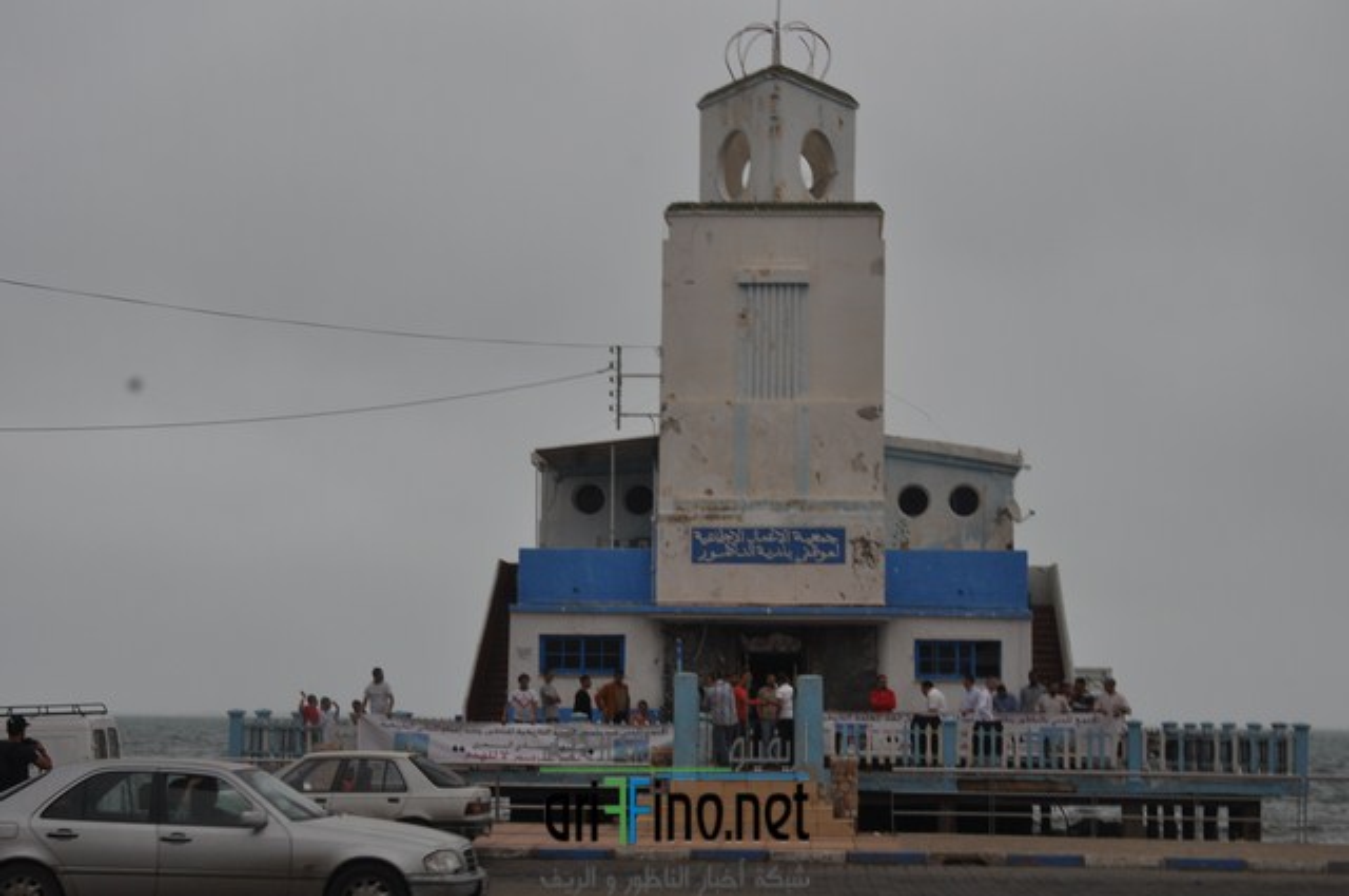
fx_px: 2582
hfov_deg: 29.3
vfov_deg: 19.7
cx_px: 674
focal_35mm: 69
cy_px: 448
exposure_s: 1/250
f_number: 8
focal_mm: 46
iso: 200
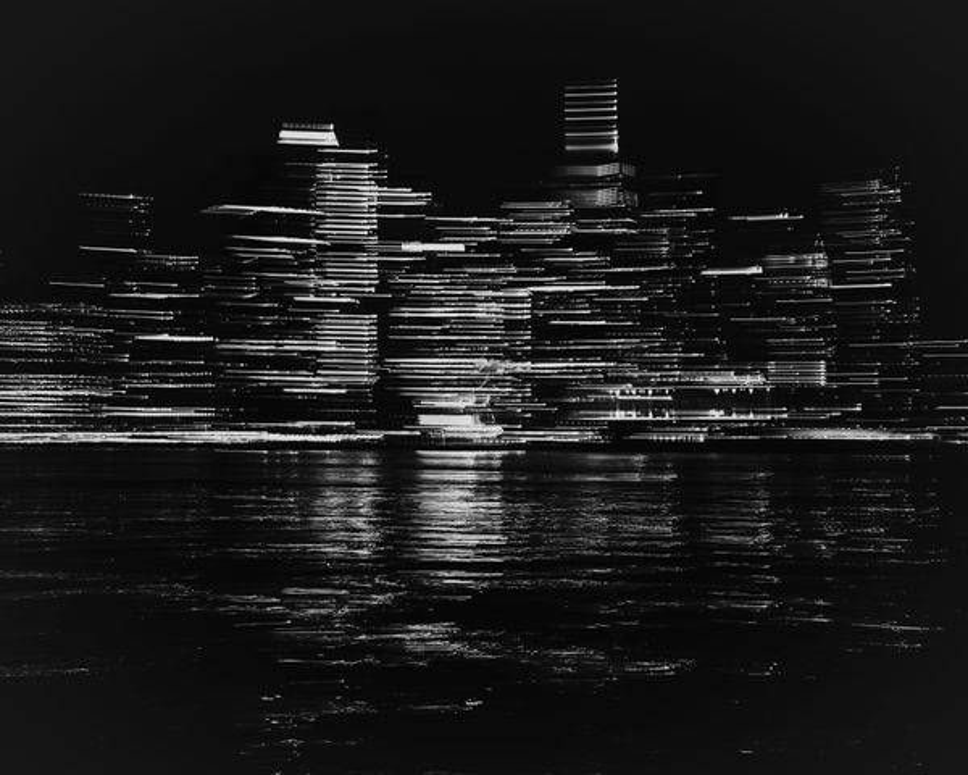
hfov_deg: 45.2
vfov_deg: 36.9
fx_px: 1162
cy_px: 388
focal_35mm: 41
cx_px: 427
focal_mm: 36
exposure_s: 1/8
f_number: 2.8
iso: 100
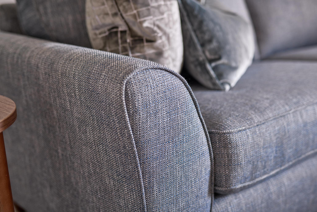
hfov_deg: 39.6
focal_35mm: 50
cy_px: 106
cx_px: 158
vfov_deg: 27.0
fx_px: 440
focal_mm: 50
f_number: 2.2
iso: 200
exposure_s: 1/15
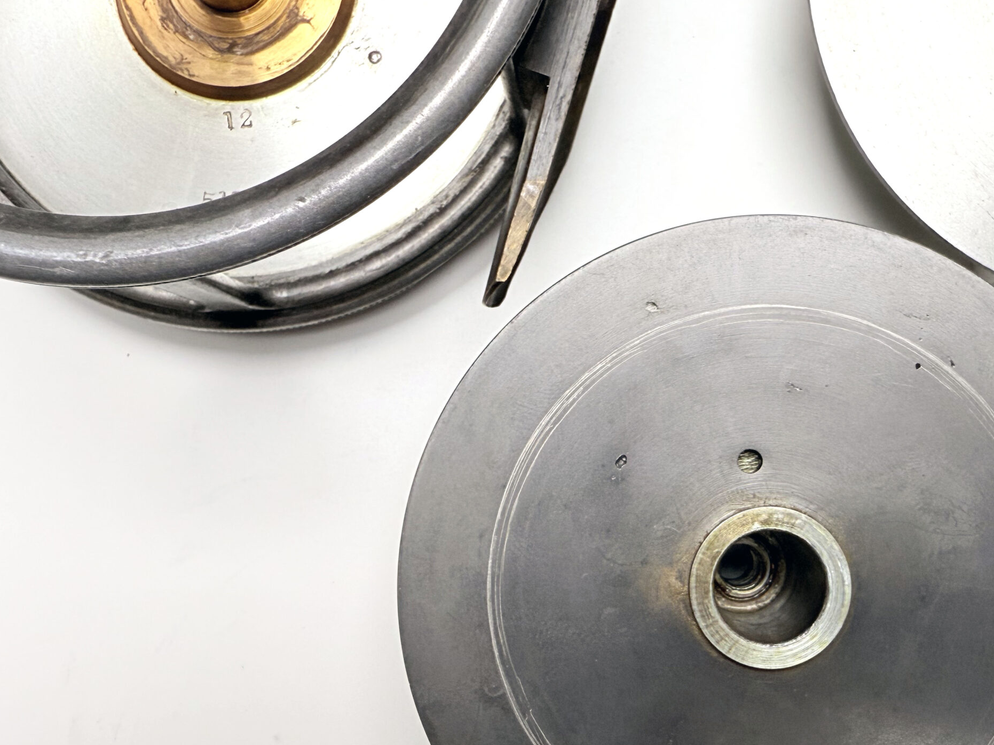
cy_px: 461
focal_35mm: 33
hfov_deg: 54.4
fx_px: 947
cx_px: 654
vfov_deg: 42.6
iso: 64
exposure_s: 1/241
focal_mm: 6.76
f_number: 1.78
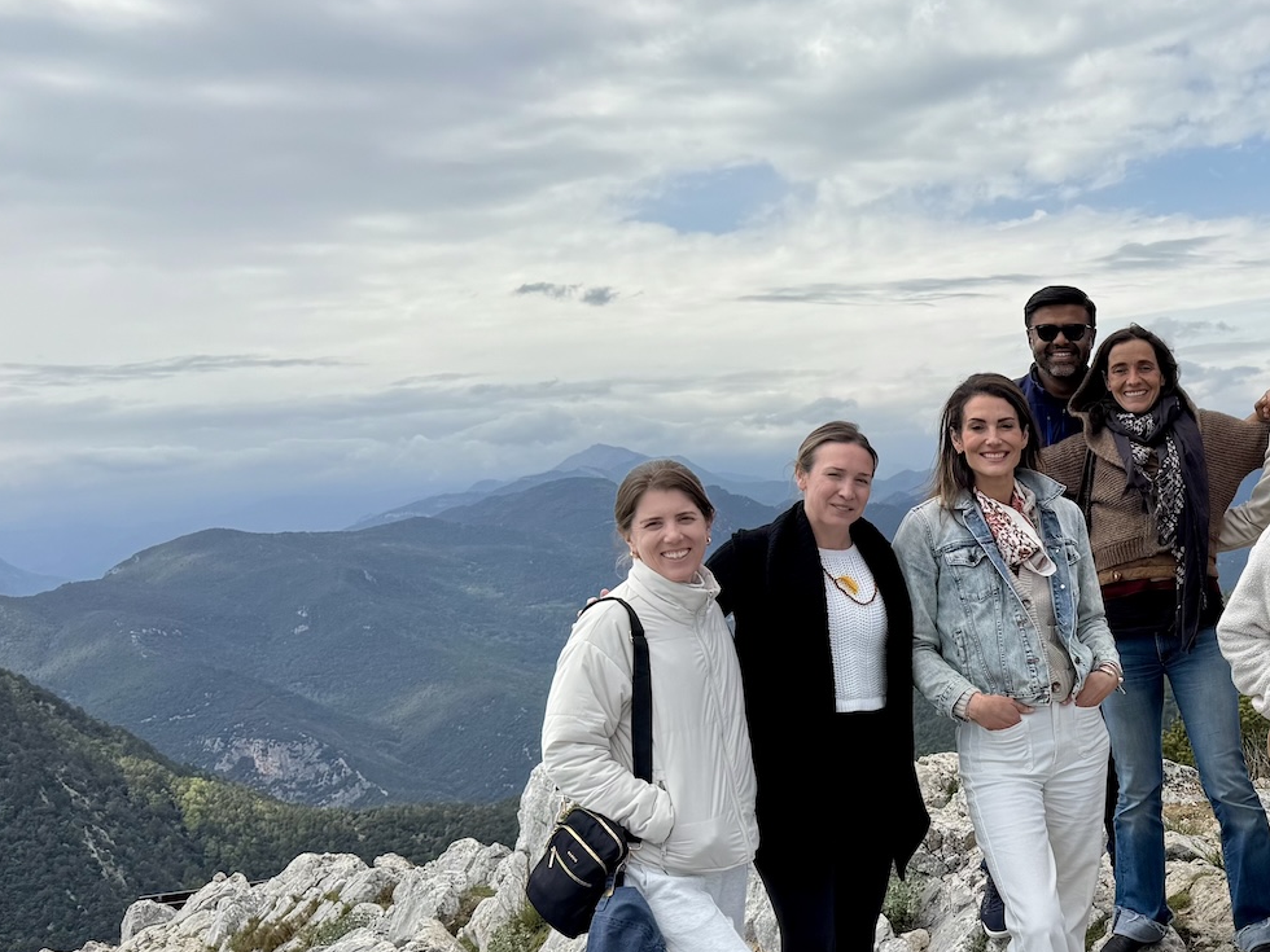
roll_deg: +3.5
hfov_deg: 35.3
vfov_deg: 29.5
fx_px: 1798
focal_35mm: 49
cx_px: 1261
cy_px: 633
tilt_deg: -6.6
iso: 80
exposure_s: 1/6410
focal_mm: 6.76
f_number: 1.78
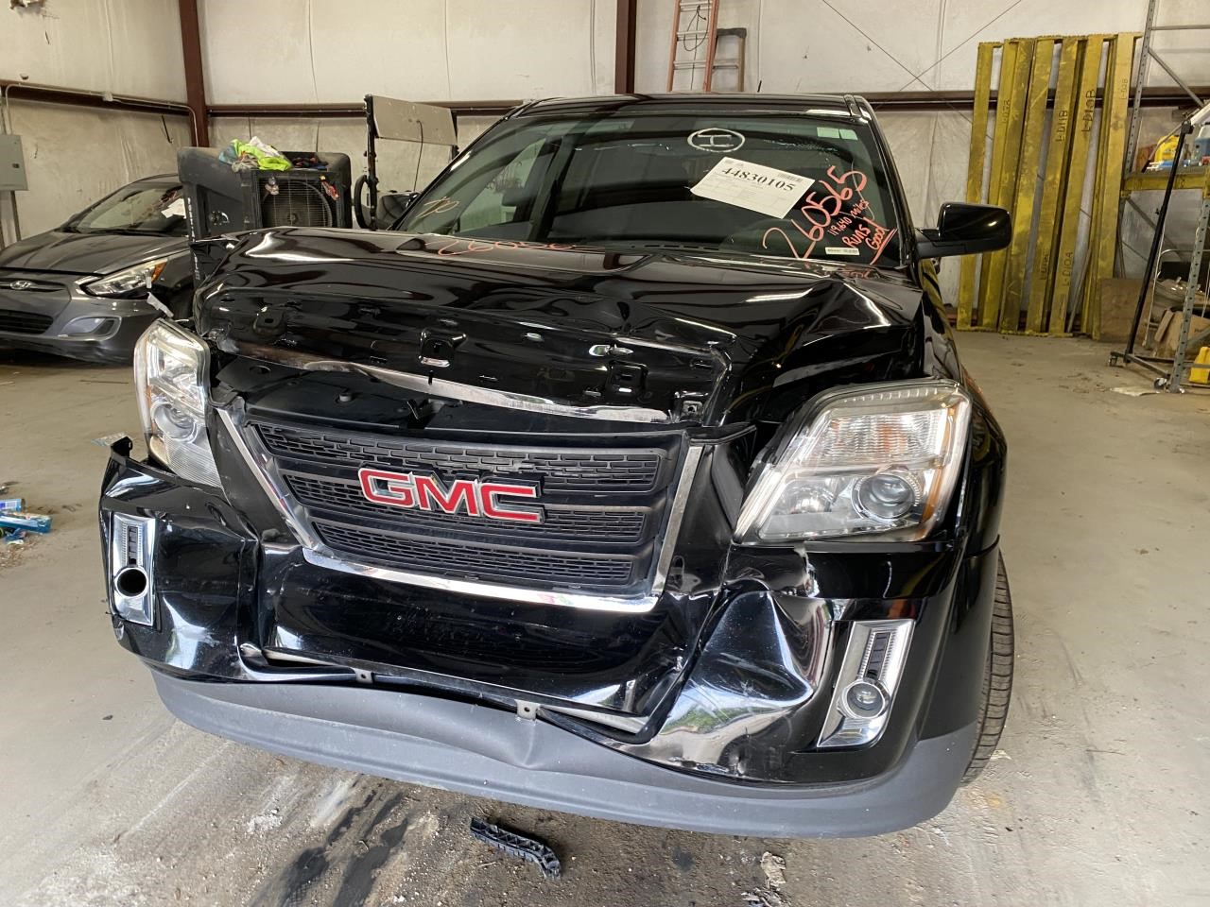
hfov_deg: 67.3
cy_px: 454
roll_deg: -2.8
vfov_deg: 53.1
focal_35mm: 26
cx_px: 605
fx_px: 909
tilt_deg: -10.2
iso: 125
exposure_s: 1/79
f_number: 1.8
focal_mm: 4.25
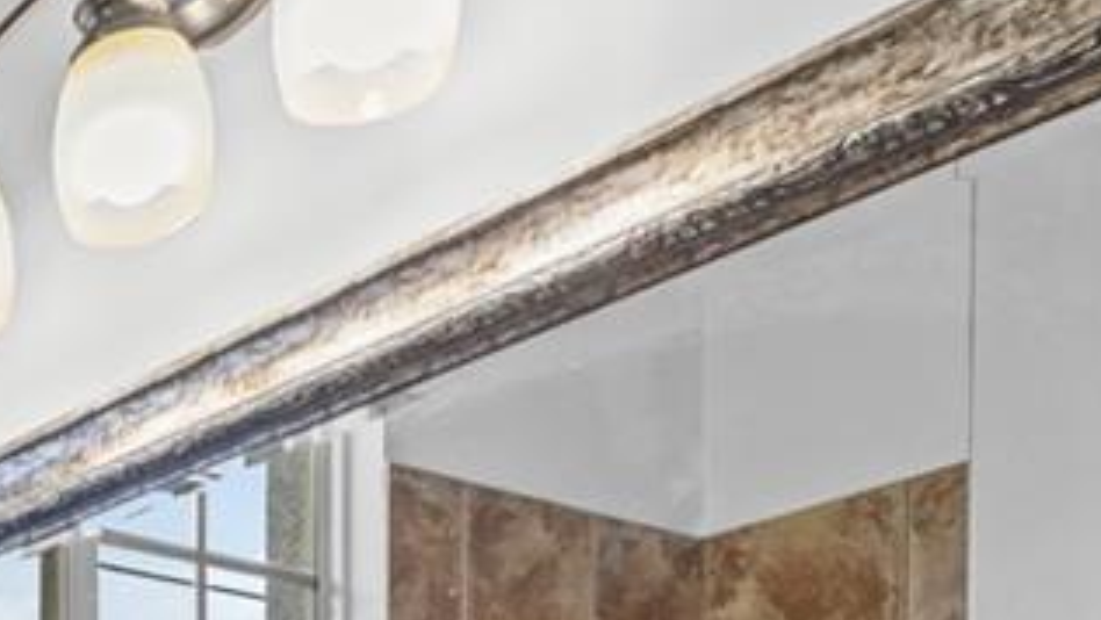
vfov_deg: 17.0
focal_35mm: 61
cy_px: 1038
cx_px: -415
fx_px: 1781
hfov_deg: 27.3
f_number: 7.1
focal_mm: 18
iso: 1250
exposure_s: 1/25
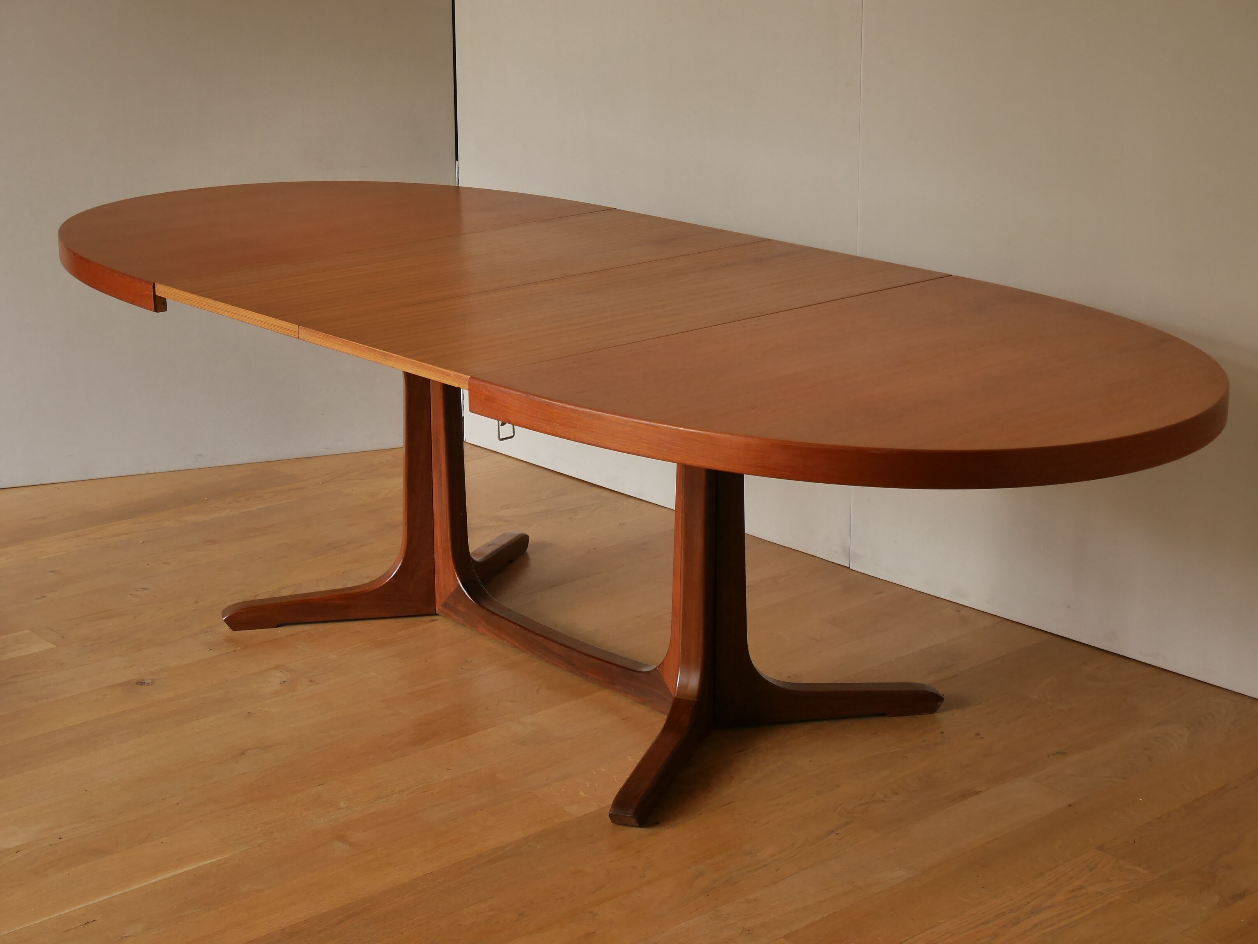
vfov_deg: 24.4
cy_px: 472
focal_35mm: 60
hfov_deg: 32.2
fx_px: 2180
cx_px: 629
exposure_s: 1/60
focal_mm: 30
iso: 640
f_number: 5.6
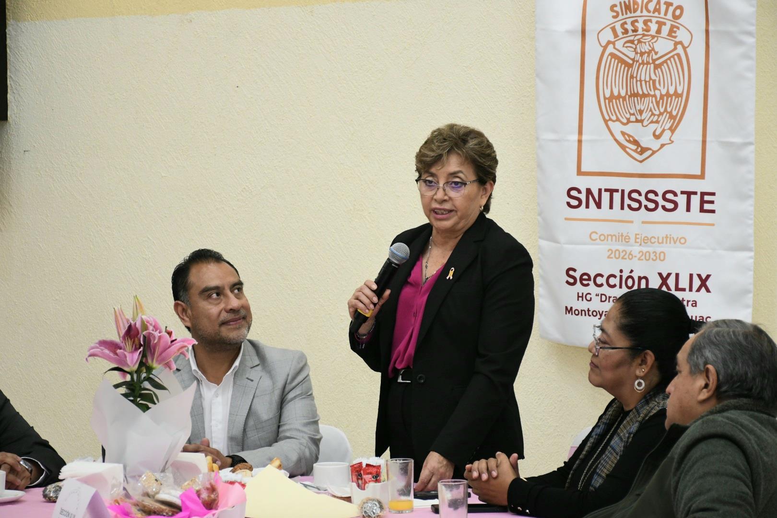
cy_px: 259
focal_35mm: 112
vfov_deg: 12.2
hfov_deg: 18.3
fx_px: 2417
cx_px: 388
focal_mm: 75
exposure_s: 1/100
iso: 1600
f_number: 5
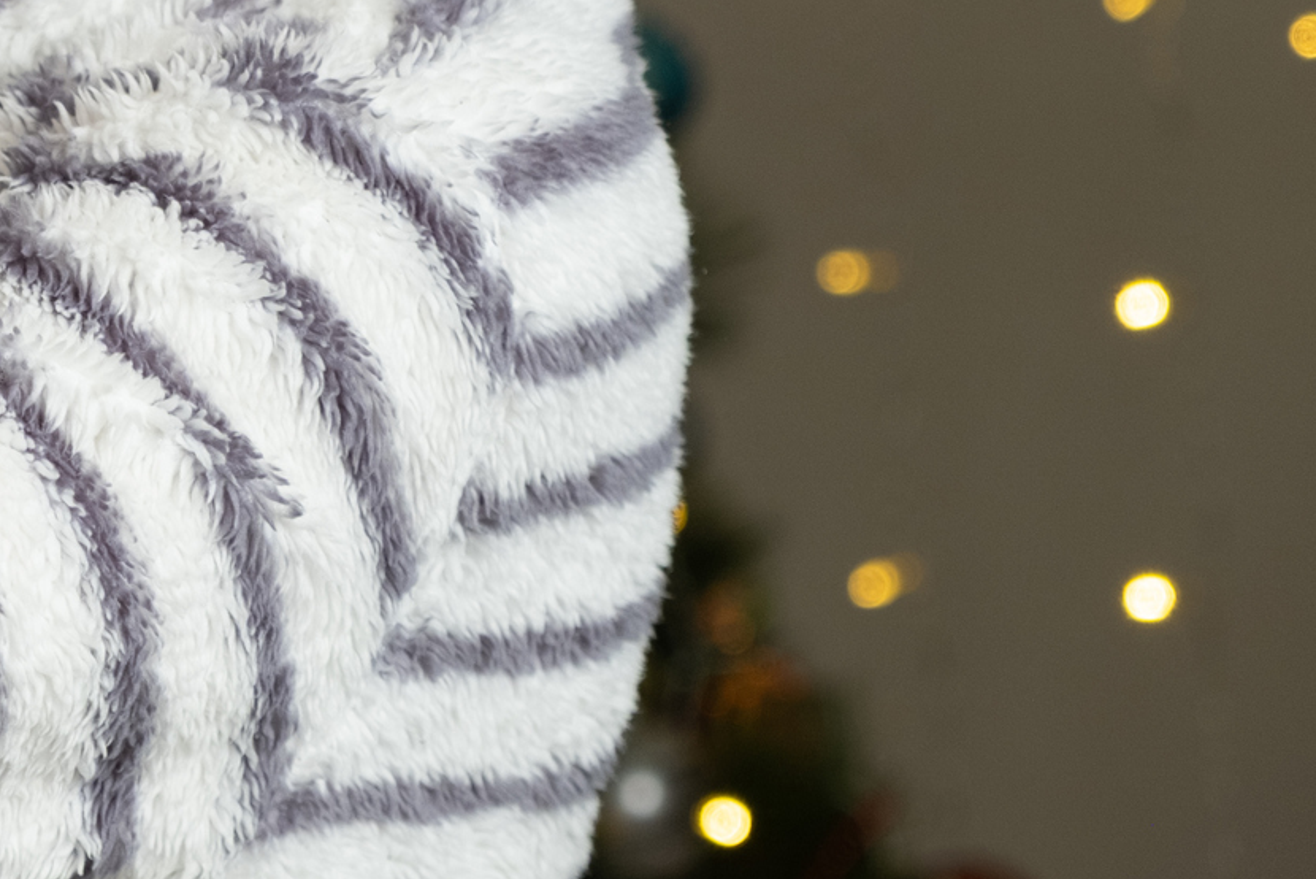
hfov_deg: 9.6
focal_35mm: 212
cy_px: -176
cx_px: -223
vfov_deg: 6.4
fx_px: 7752
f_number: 4
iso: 320
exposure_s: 1/180
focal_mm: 55
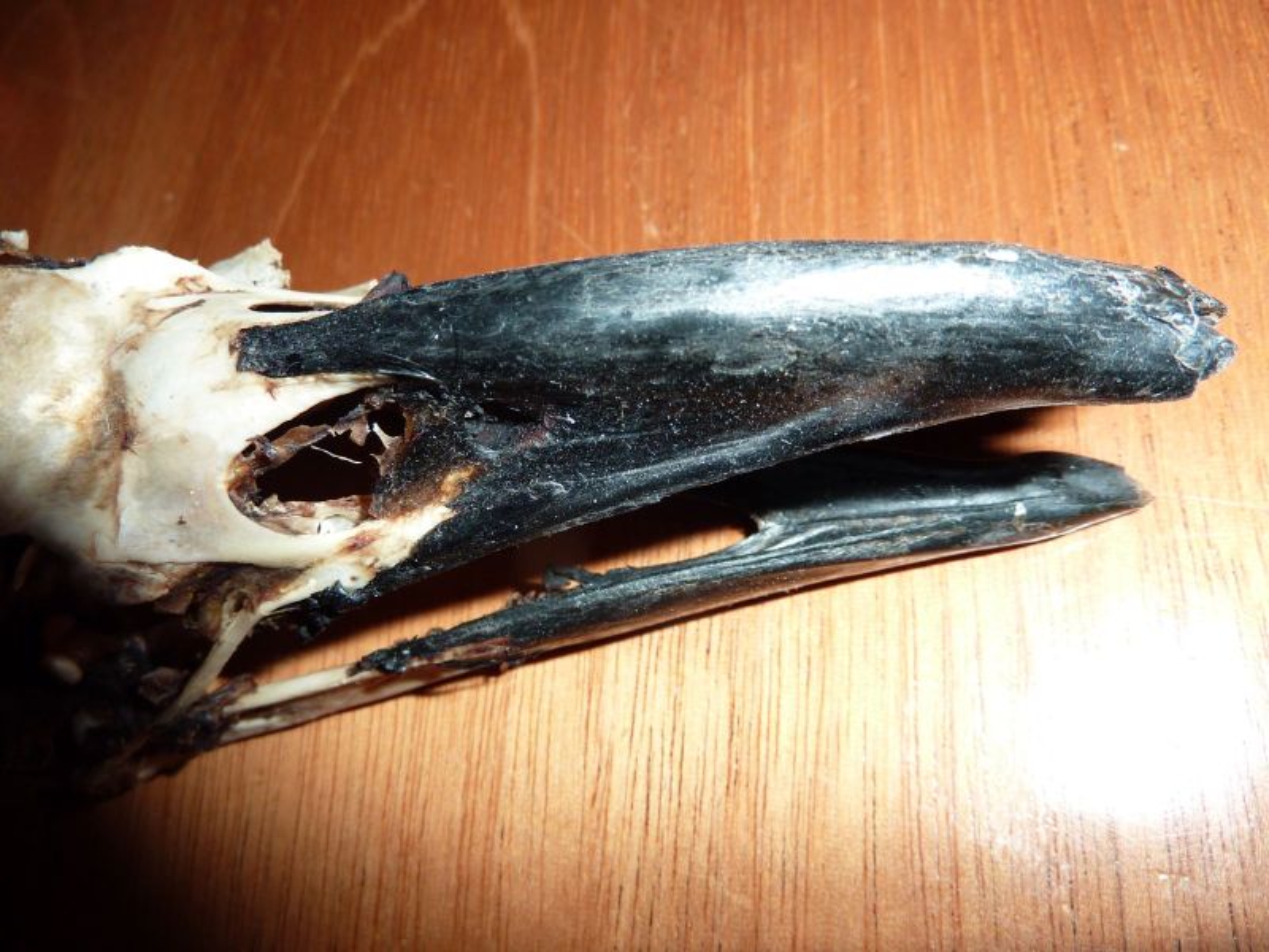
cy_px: 476
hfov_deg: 69.4
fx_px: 916
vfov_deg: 54.9
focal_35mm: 25
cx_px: 634
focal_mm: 4.1
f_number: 4
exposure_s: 1/125
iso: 100
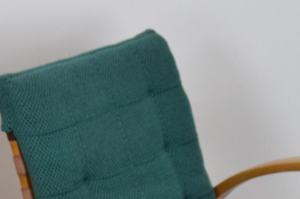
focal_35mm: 142
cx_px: -31
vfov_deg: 9.4
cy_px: 310
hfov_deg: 14.1
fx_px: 1183
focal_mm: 28
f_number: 7.1
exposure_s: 1/200
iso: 1600
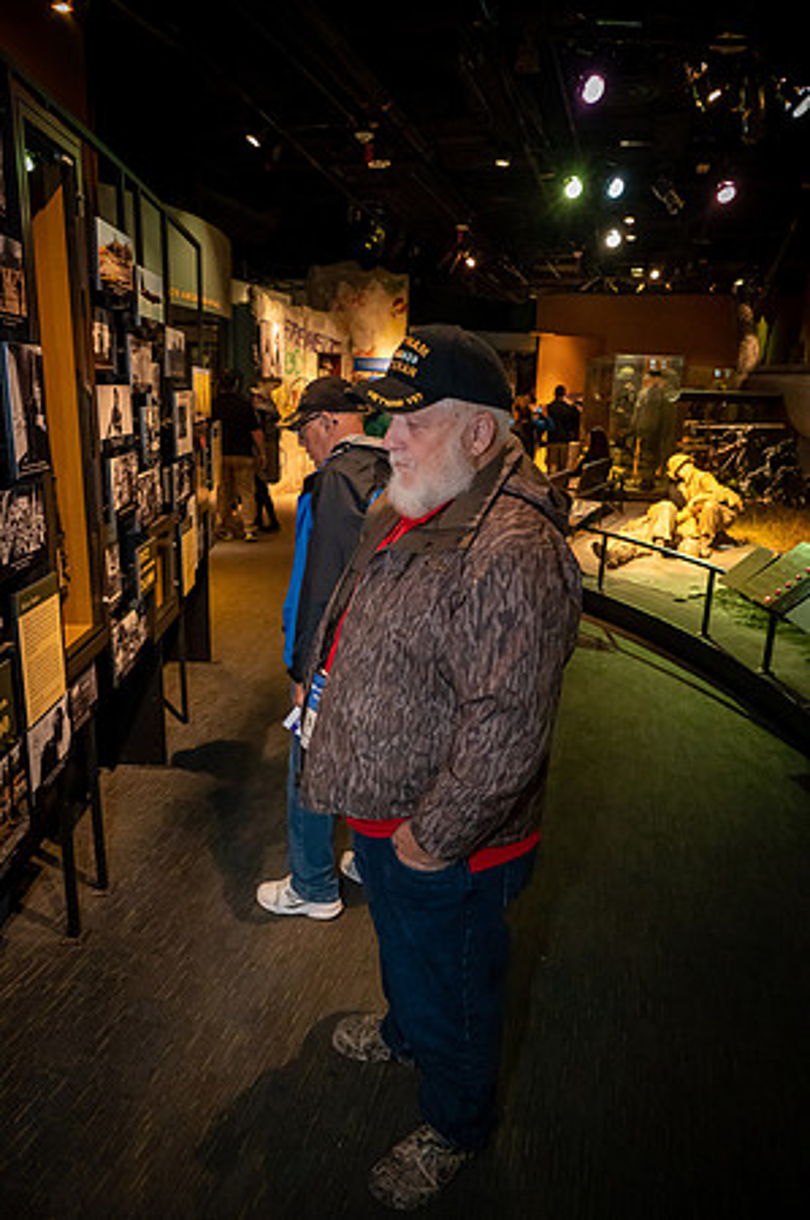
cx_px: 405
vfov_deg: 73.8
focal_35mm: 24
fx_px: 812
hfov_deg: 53.0
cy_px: 610
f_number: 5.6
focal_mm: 24
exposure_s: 1/50
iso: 12800
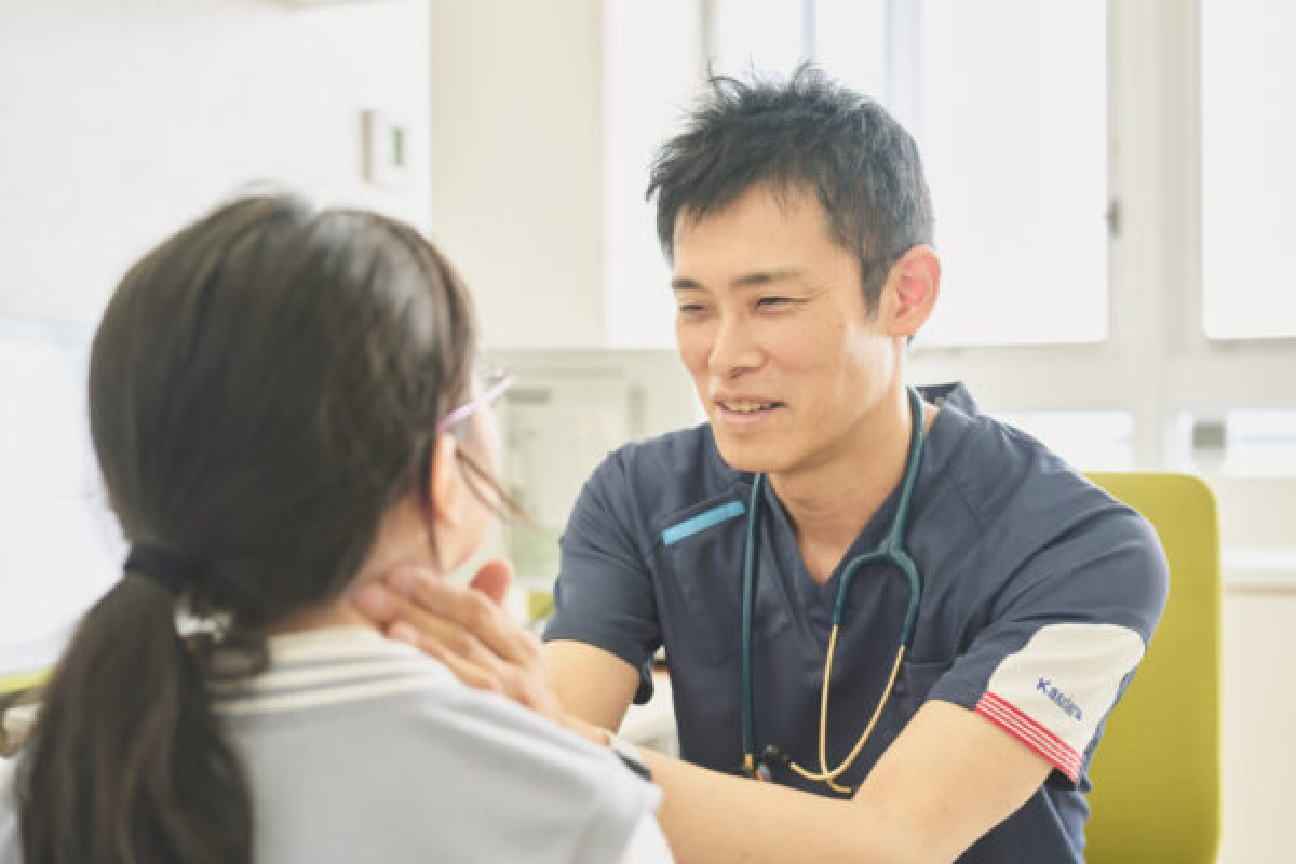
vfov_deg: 27.0
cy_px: 432
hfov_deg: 39.6
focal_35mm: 50
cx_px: 648
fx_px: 1800
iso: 640
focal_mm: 50
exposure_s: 1/125
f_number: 2.8
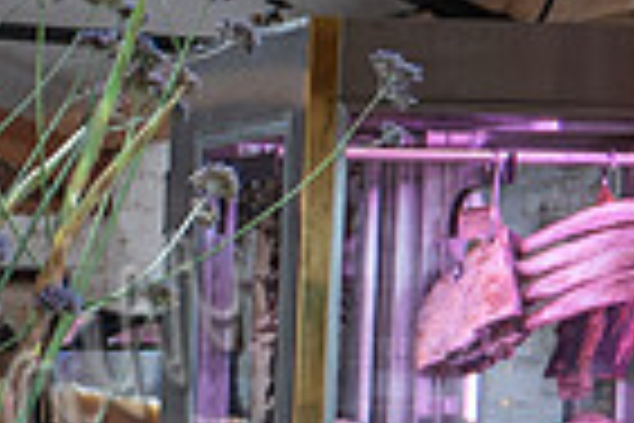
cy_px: 675
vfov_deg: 6.7
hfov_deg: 9.3
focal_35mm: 201
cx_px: -829
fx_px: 3540
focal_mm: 17.2
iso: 200
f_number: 2.5
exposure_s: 1/125
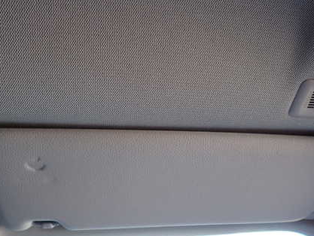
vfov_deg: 39.5
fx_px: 327
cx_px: 159
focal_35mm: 36
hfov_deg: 51.3
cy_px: 139
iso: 100
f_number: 2
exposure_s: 1/60
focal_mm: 4.5
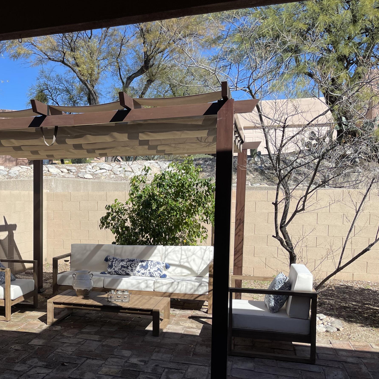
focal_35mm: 37
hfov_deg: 42.5
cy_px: 230
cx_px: 64
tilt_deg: -3.1
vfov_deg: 44.7
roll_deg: +0.5
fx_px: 458
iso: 32
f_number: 1.6
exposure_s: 1/3663
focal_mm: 5.1
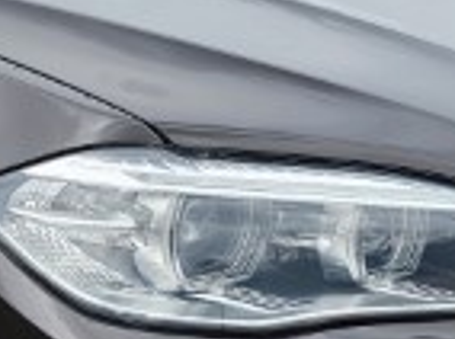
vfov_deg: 14.1
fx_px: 1365
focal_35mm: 104
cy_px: 288
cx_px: 42
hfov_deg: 18.6
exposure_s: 1/256
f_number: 1.7
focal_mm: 6.3
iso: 10
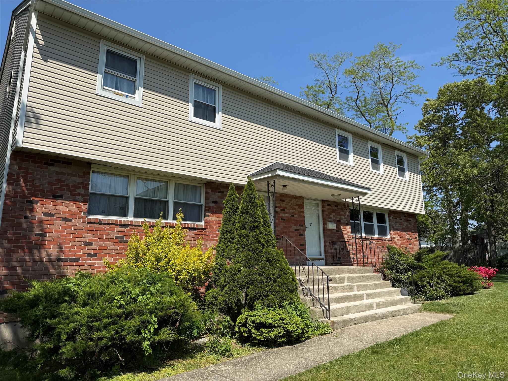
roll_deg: +0.9
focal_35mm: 24
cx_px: 254
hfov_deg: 71.6
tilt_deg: +11.4
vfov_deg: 56.8
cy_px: 190
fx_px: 352
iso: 80
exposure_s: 1/5319
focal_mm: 6.76
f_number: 1.78
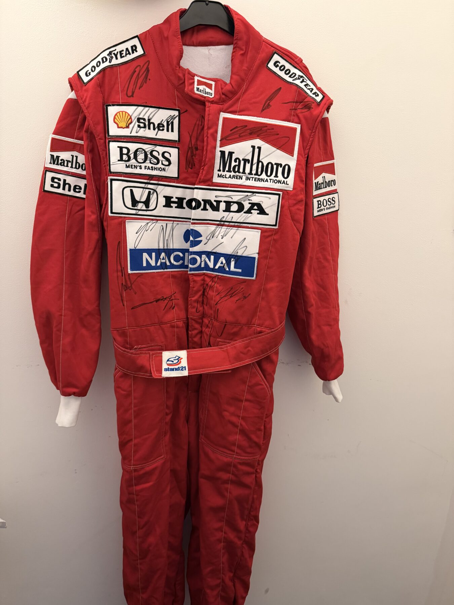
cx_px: 227
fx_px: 420
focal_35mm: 24
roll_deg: -4.1
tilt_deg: -16.3
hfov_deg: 56.8
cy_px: 302
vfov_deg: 71.6
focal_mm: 6.76
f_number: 1.78
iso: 500
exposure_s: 1/50
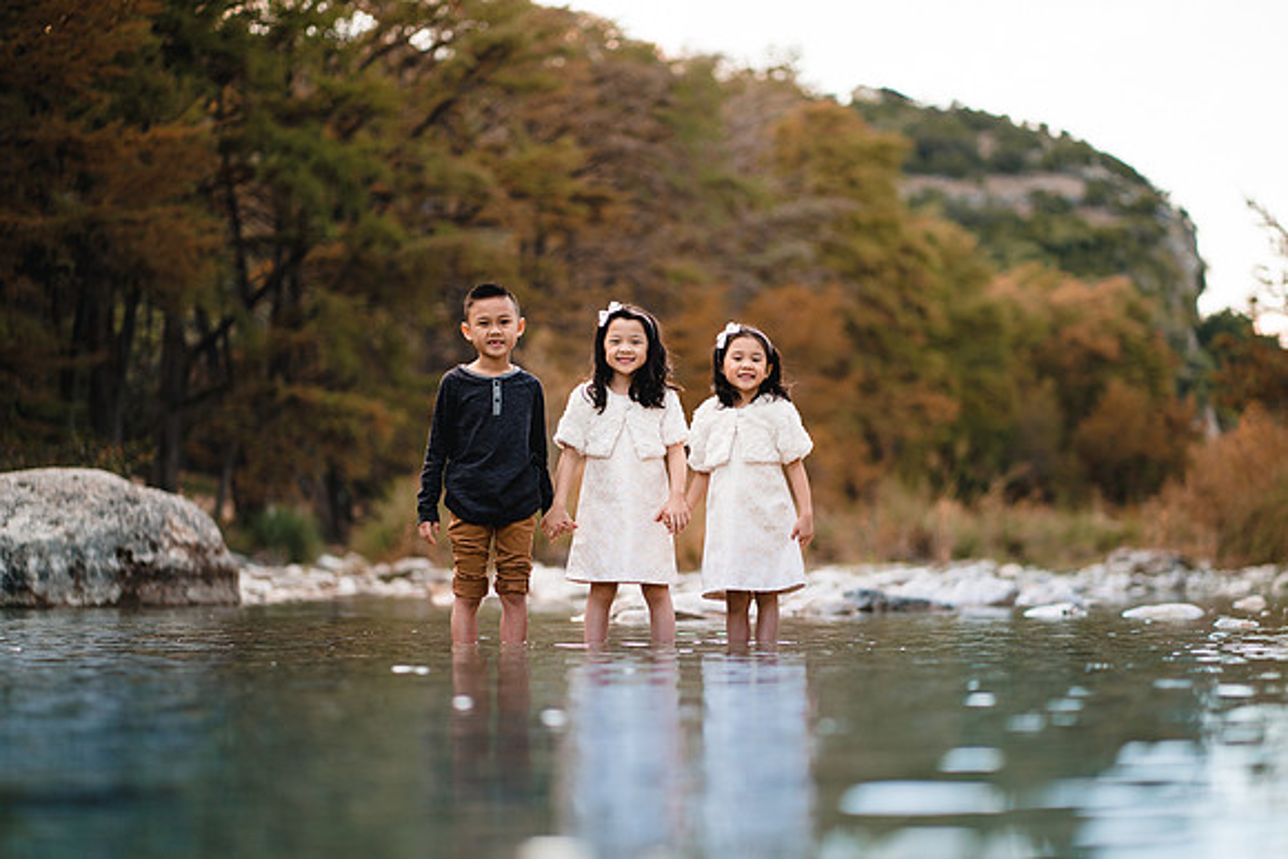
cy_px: 430
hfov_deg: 23.9
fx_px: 3042
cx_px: 644
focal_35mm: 85
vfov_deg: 16.1
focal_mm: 85
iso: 160
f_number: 1.8
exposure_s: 1/320
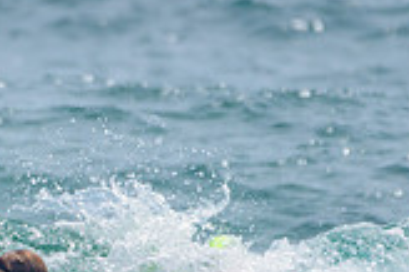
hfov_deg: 1.0
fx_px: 24617
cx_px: 16
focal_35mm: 2169
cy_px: 359
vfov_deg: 0.6
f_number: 5.6
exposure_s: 1/2000
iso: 125
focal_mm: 500
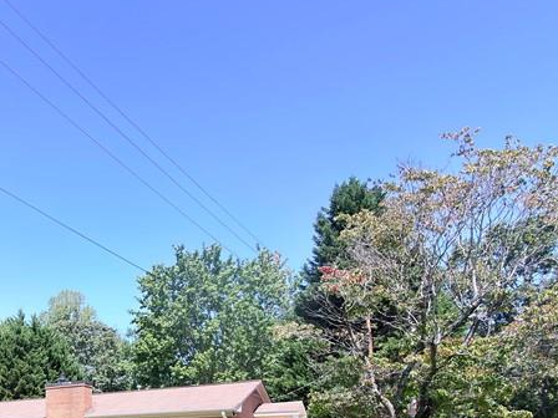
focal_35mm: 32
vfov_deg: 39.6
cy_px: 406
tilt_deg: +6.6
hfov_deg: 52.6
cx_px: 100
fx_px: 516
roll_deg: +2.2
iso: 16
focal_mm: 2.22
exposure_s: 1/165
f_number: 2.2
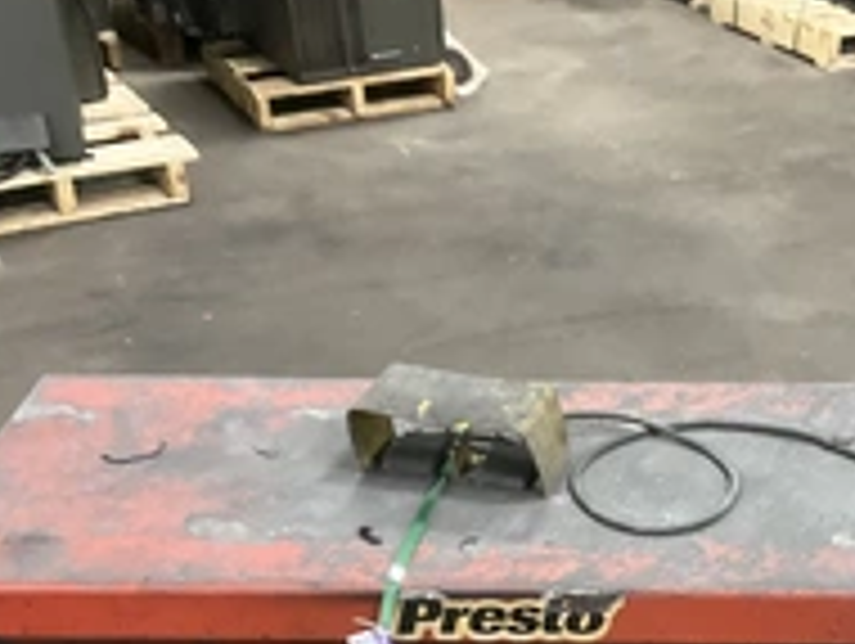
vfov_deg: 23.1
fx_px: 1509
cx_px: 652
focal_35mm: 61
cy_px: 644
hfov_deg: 31.0
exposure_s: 1/40
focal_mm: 3
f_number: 1.8
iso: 320
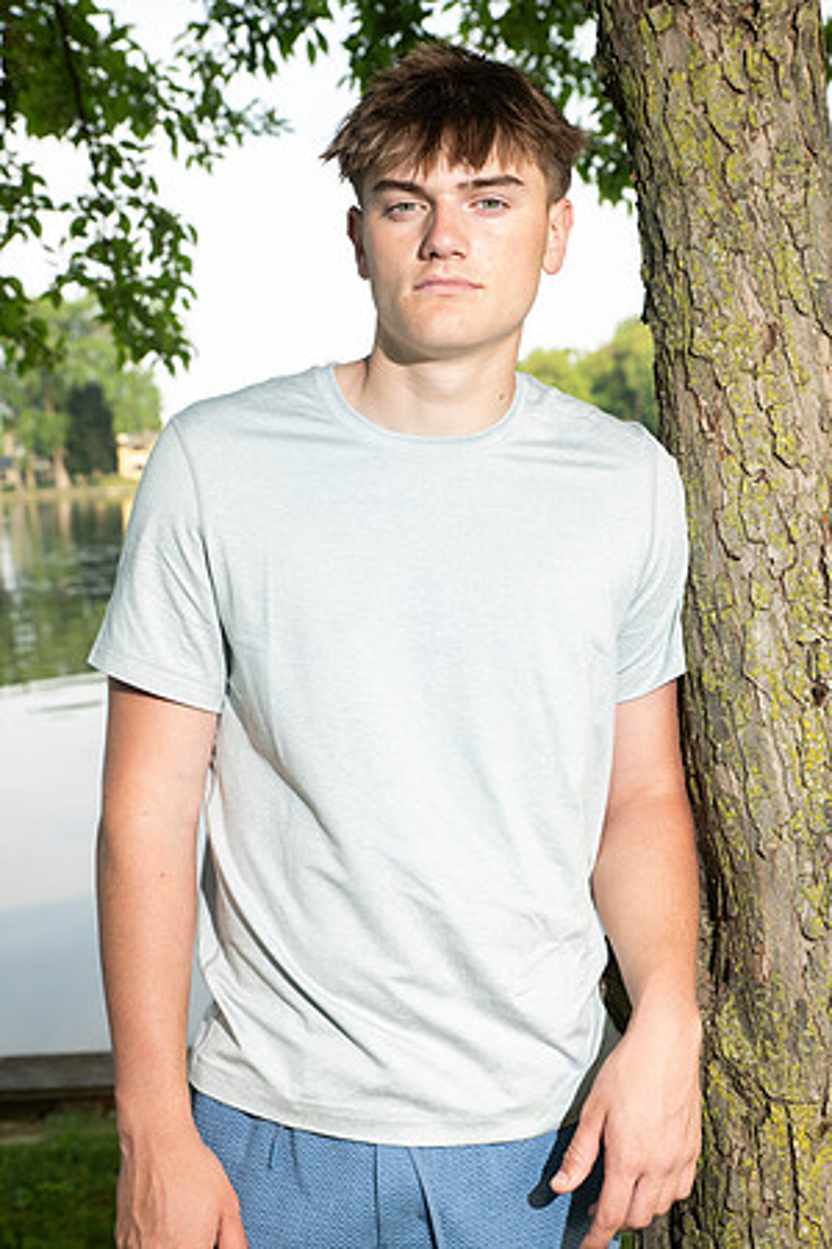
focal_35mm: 50
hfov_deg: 27.0
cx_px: 416
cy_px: 624
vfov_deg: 39.6
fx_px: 1733
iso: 200
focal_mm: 50
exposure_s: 1/160
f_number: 7.1
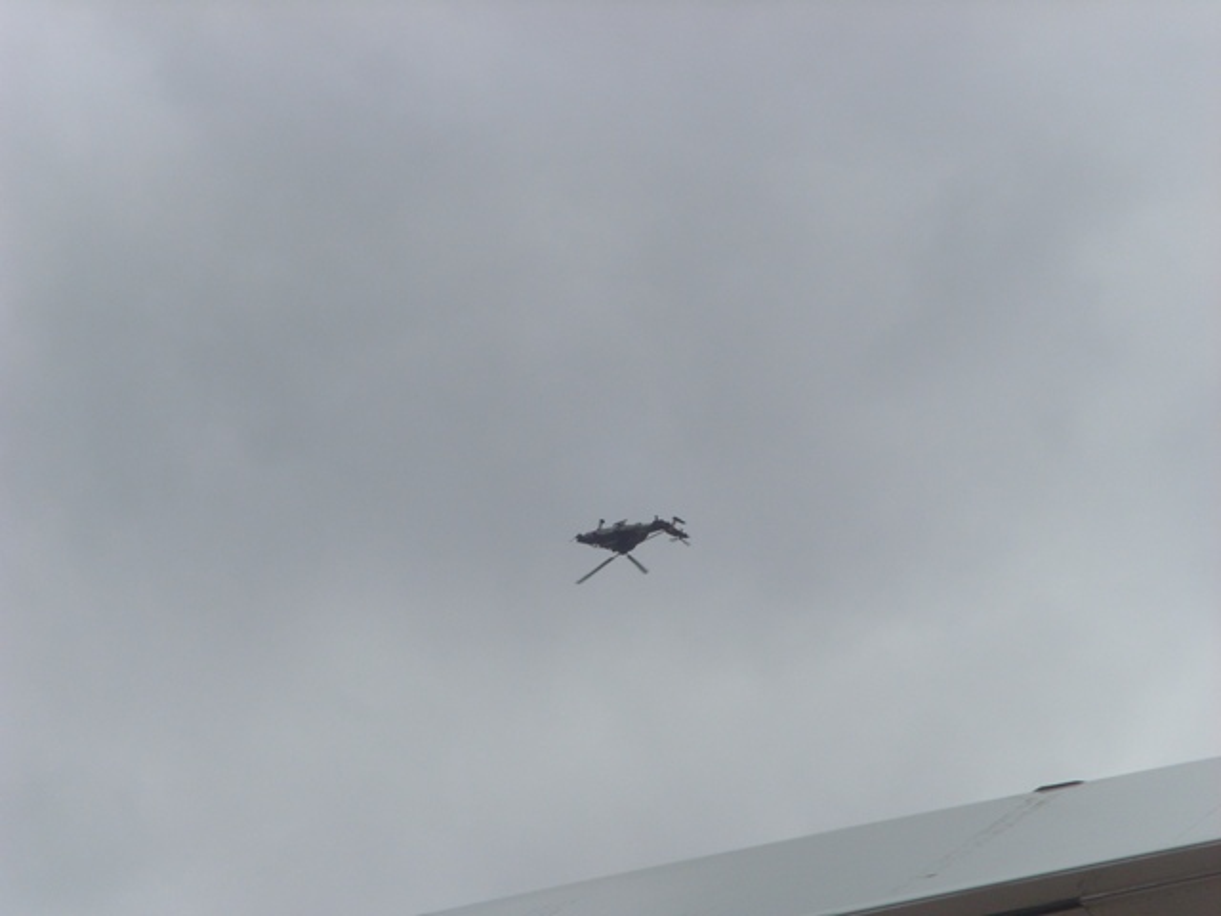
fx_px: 6349
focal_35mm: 180
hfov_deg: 11.0
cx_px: 610
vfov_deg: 8.2
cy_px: 458
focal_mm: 30
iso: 80
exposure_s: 1/500
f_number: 8
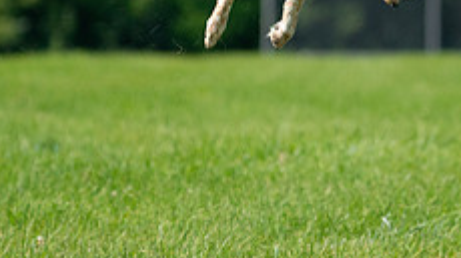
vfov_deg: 1.8
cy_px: -81
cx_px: 399
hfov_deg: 3.3
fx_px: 8062
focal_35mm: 660
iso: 1250
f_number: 5.6
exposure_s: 1/4000
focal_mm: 250
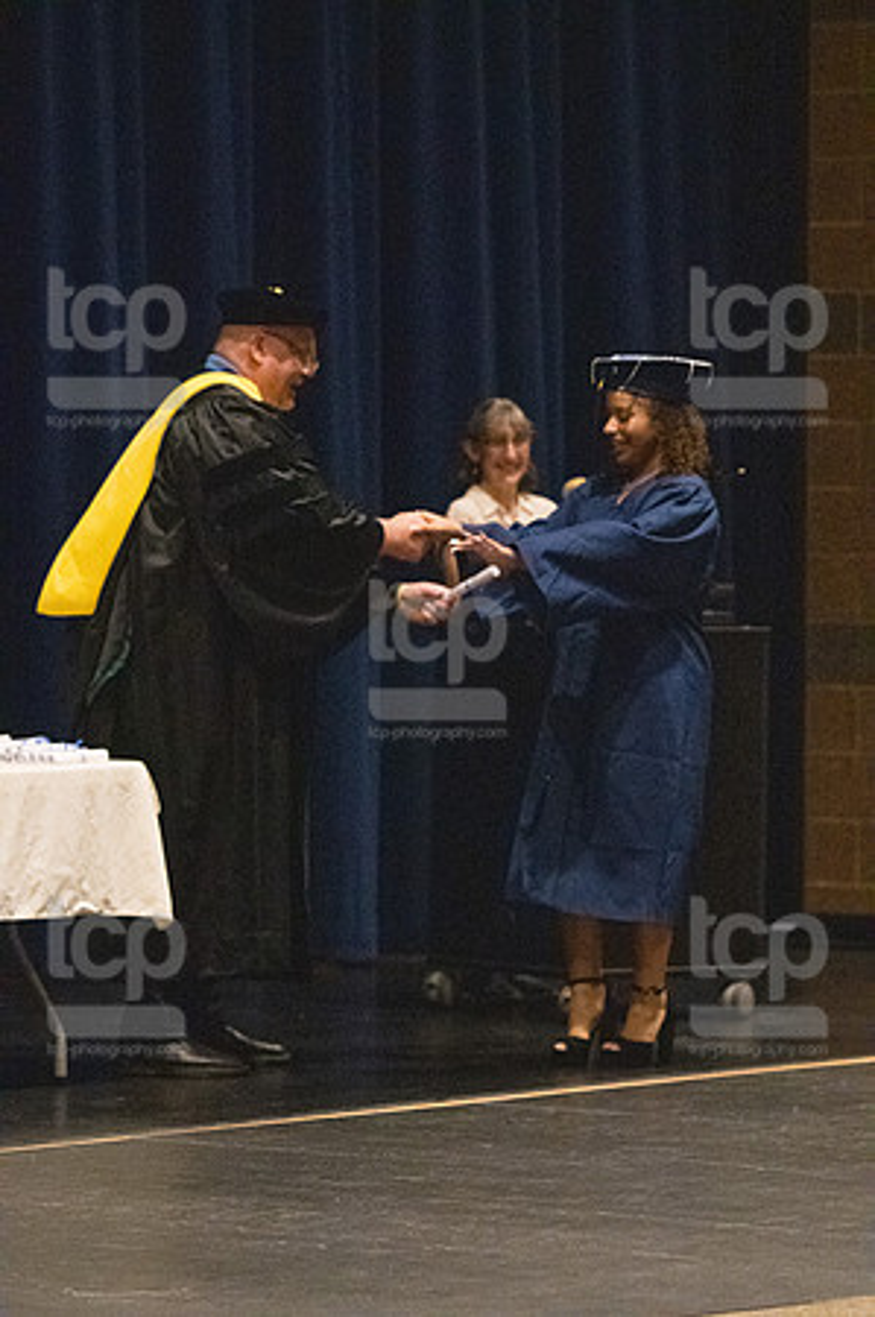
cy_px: 658
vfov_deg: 10.6
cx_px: 438
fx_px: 7125
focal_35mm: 195
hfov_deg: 7.0
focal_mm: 130
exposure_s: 1/400
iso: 10000
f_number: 3.2
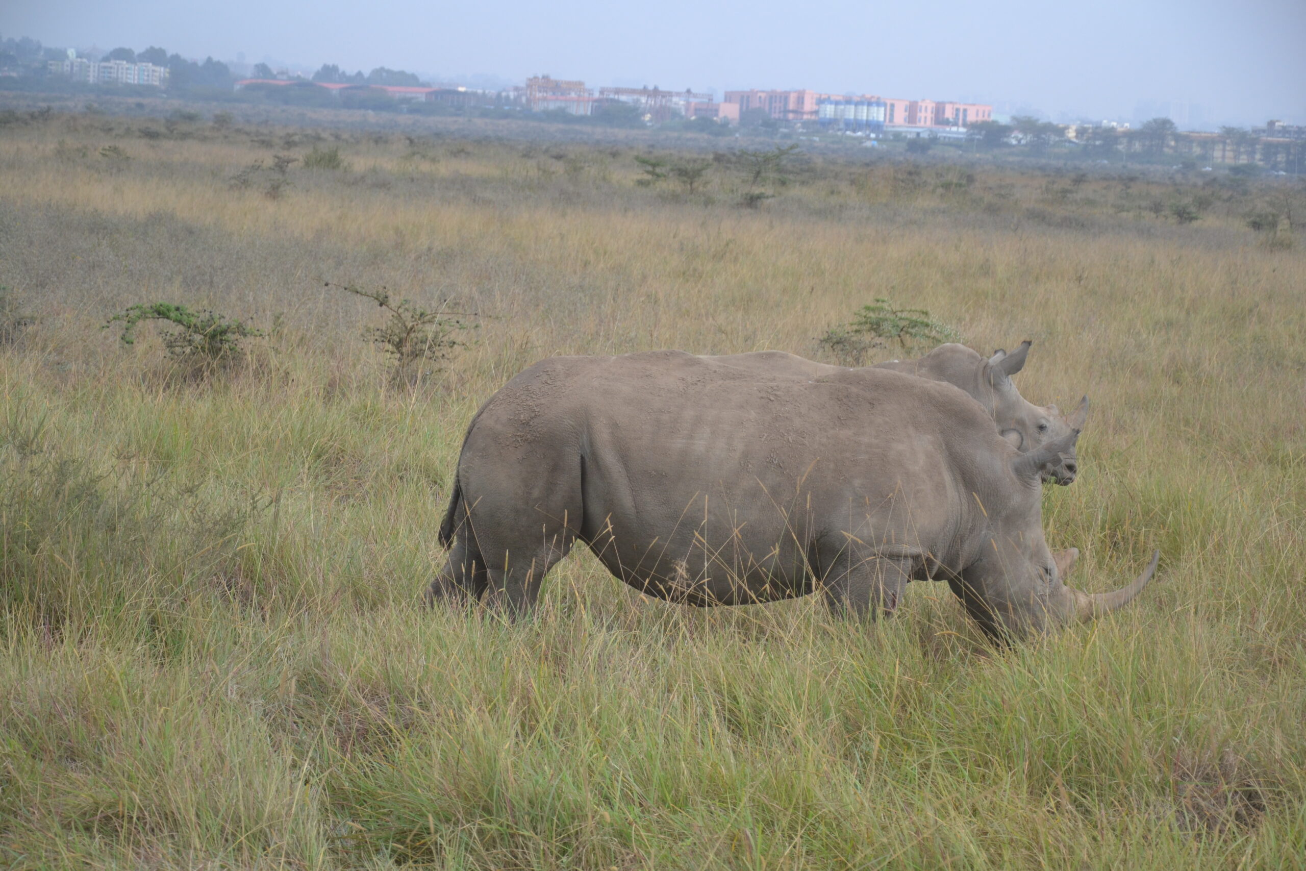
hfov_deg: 19.5
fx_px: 3809
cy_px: 436
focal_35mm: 105
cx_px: 653
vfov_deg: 13.0
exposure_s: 1/800
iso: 400
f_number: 5.3
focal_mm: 70
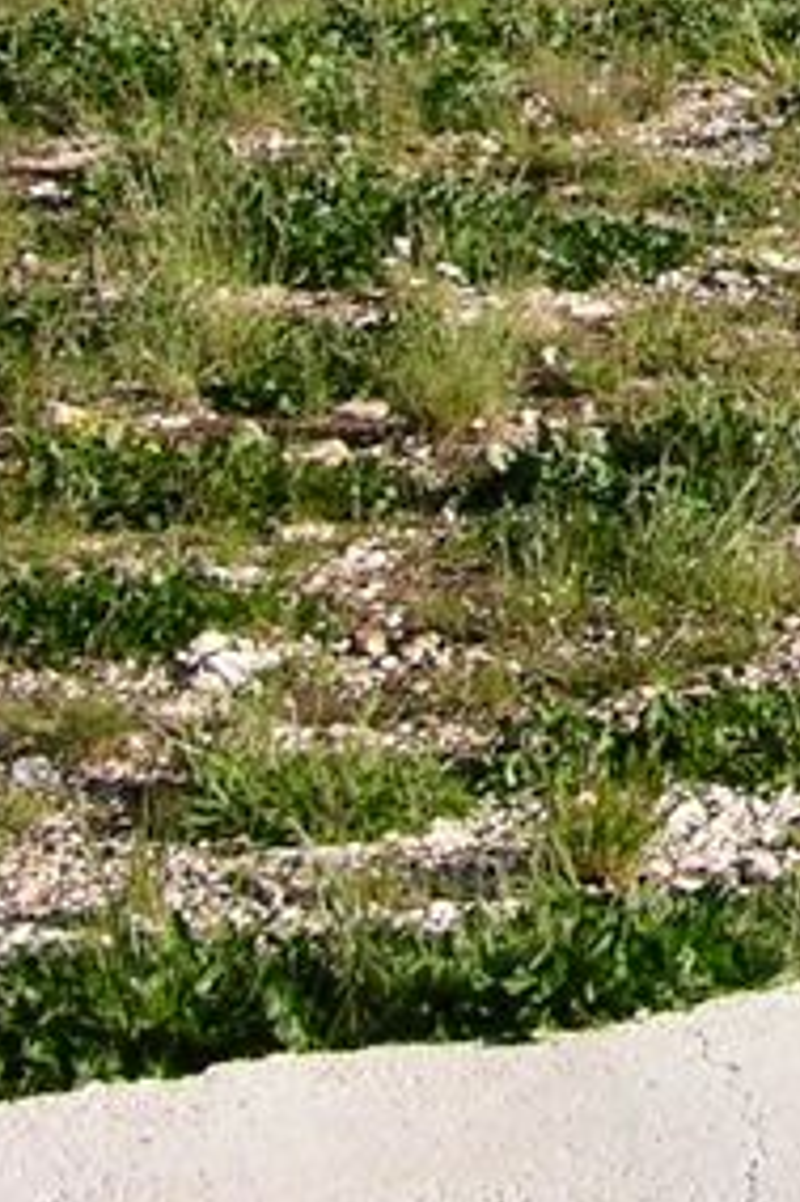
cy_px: -821
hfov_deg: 7.3
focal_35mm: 164
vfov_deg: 11.8
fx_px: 5473
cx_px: 2468
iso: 50
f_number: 7.1
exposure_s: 1/126
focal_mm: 8.9
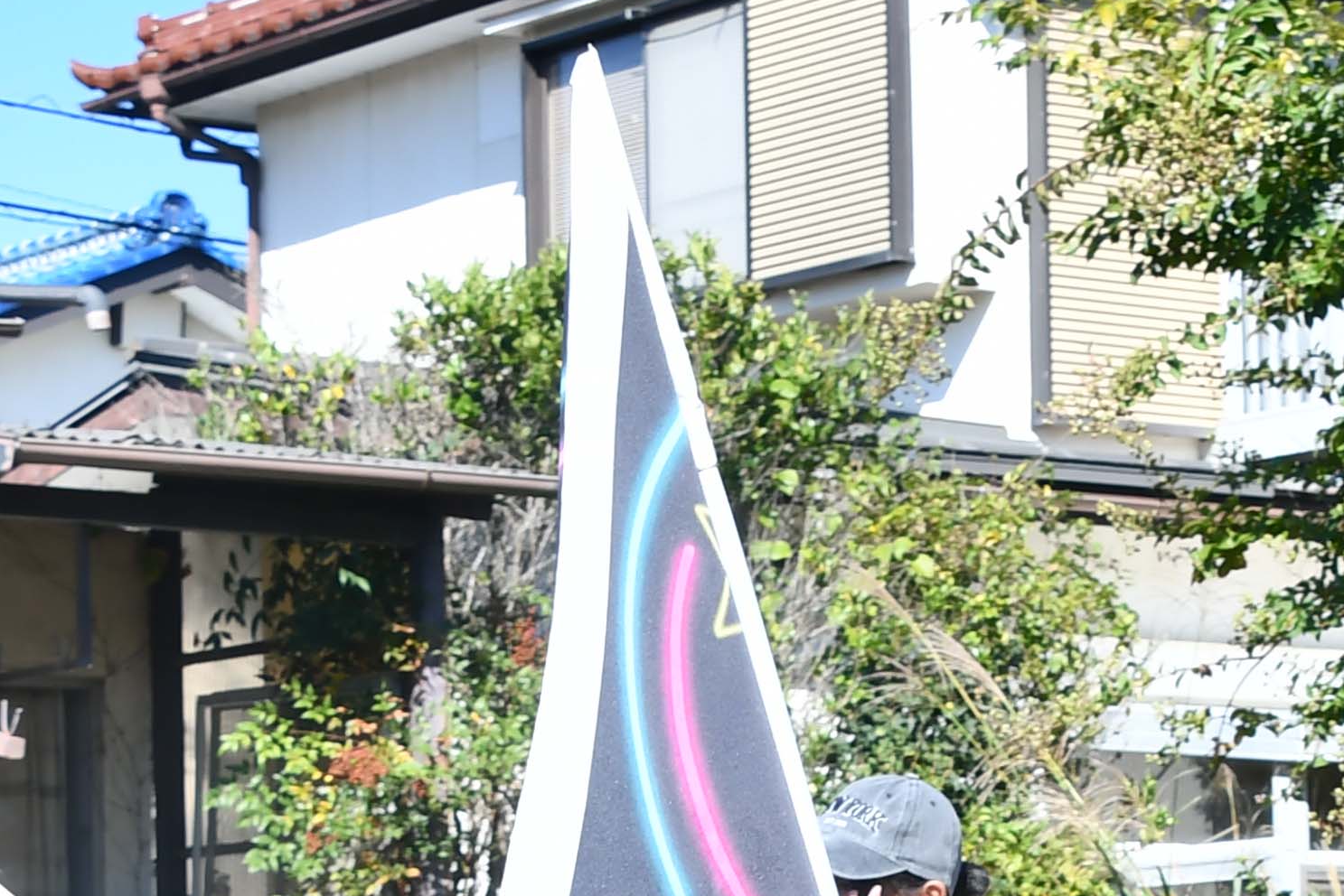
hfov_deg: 13.9
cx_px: 1228
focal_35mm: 146
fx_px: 5451
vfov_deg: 9.3
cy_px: 1062
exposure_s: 1/320
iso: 160
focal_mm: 26
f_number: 7.1
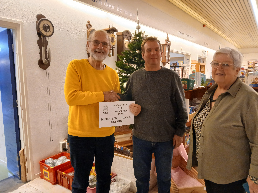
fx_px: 194
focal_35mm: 26
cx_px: 129
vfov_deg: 53.1
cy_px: 96
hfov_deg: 67.3
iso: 500
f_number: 1.8
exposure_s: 1/25
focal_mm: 3.98
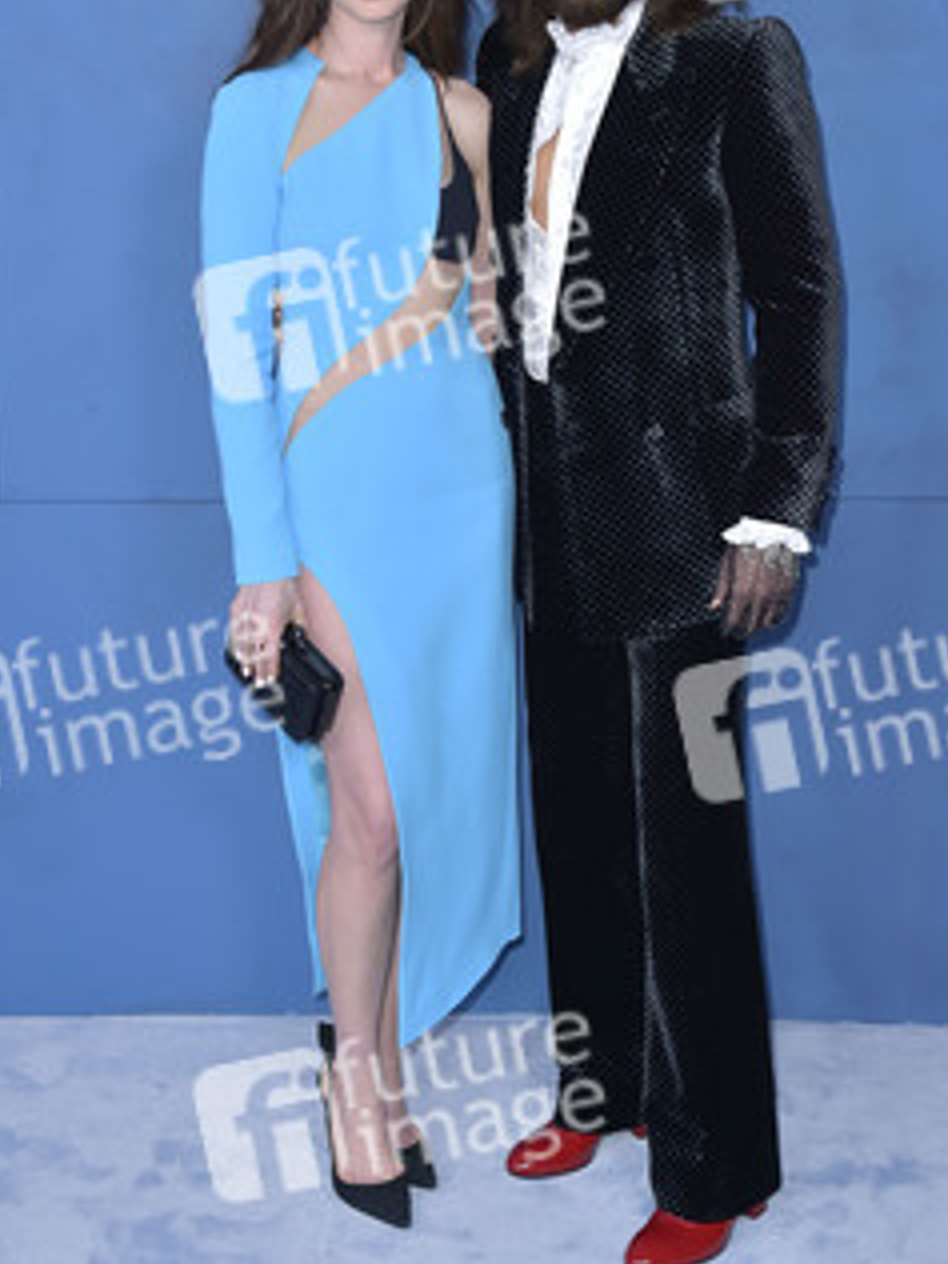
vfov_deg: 28.9
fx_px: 2446
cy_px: 508
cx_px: 518
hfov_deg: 21.9
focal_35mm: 67
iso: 320
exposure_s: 1/250
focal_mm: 55
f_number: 7.1
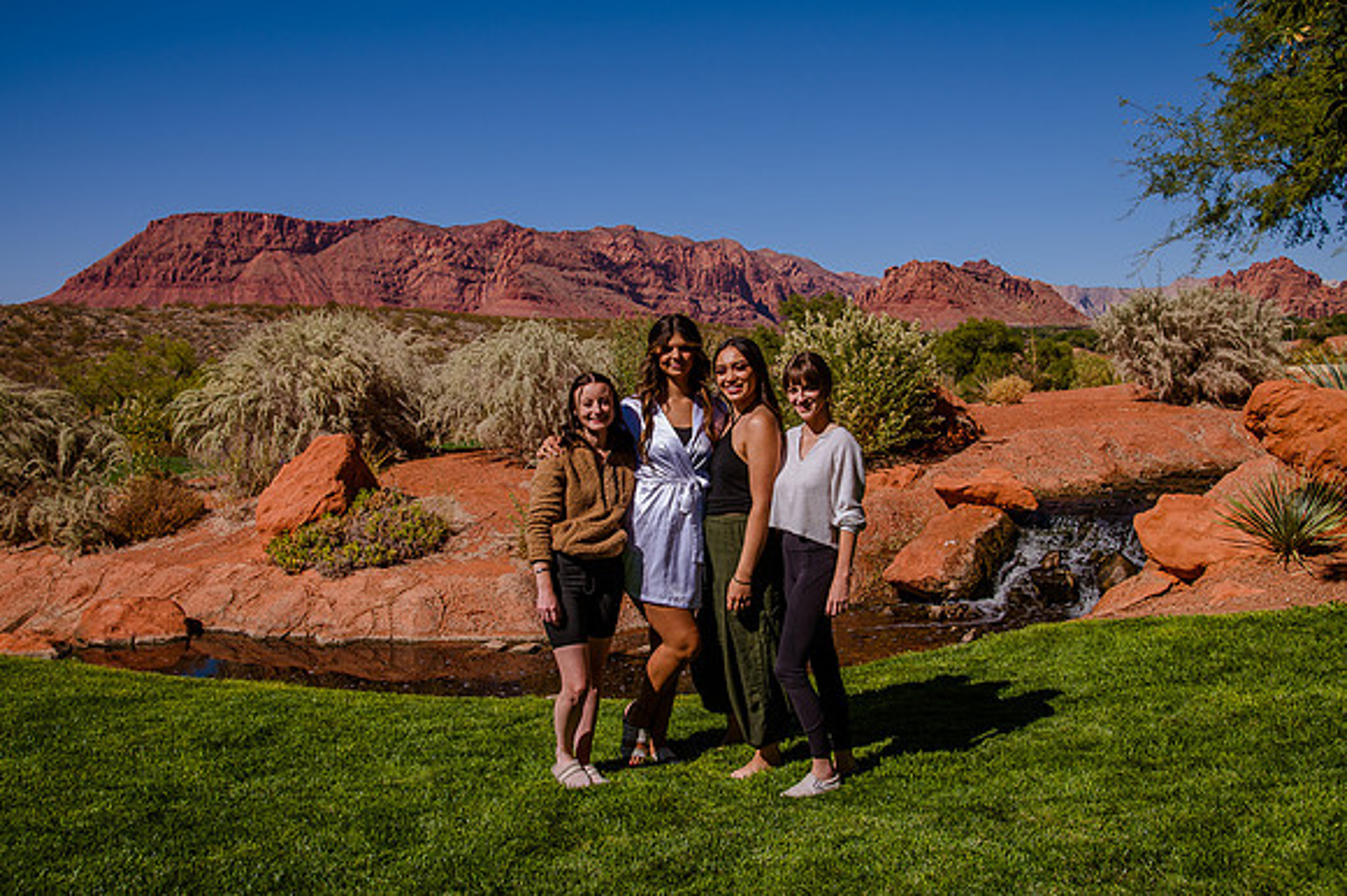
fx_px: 1309
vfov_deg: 37.8
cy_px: 439
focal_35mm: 35
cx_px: 675
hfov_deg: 54.5
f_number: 8
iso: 200
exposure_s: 1/1000
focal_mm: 34
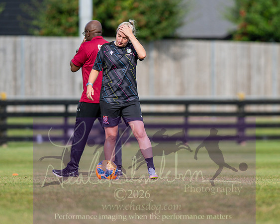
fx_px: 4200
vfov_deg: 3.1
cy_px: 112
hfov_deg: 3.8
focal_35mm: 507
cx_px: 143
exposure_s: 1/1600
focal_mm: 300
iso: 125
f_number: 2.8
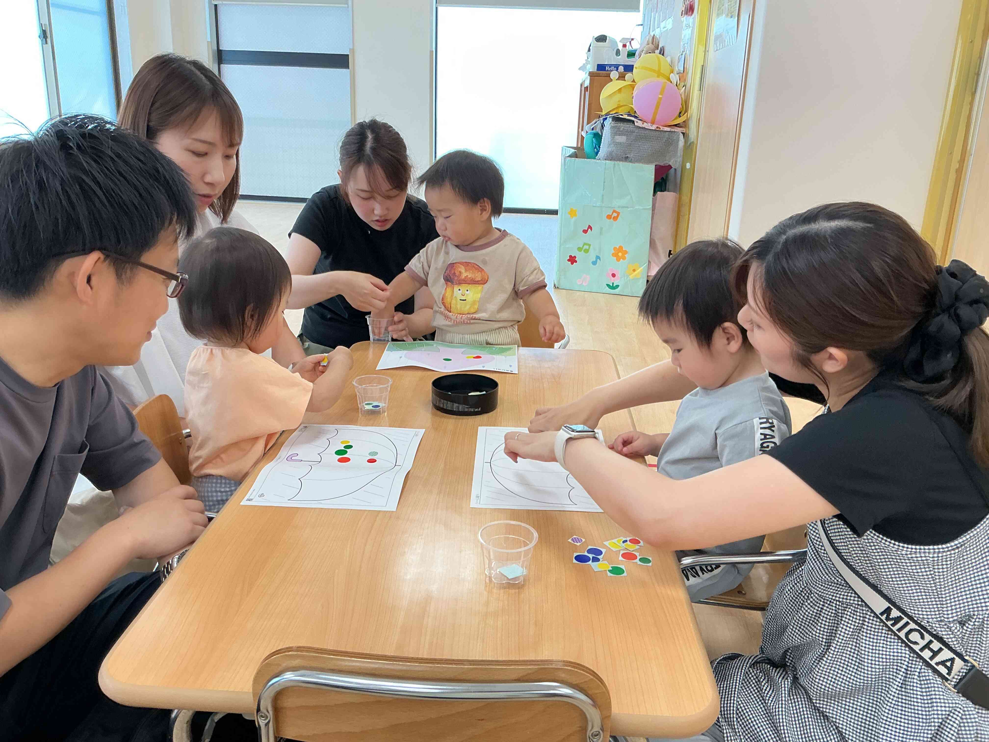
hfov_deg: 61.7
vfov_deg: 48.2
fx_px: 829
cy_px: 371
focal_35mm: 29
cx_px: 494
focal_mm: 3
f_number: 1.8
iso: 50
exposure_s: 1/120
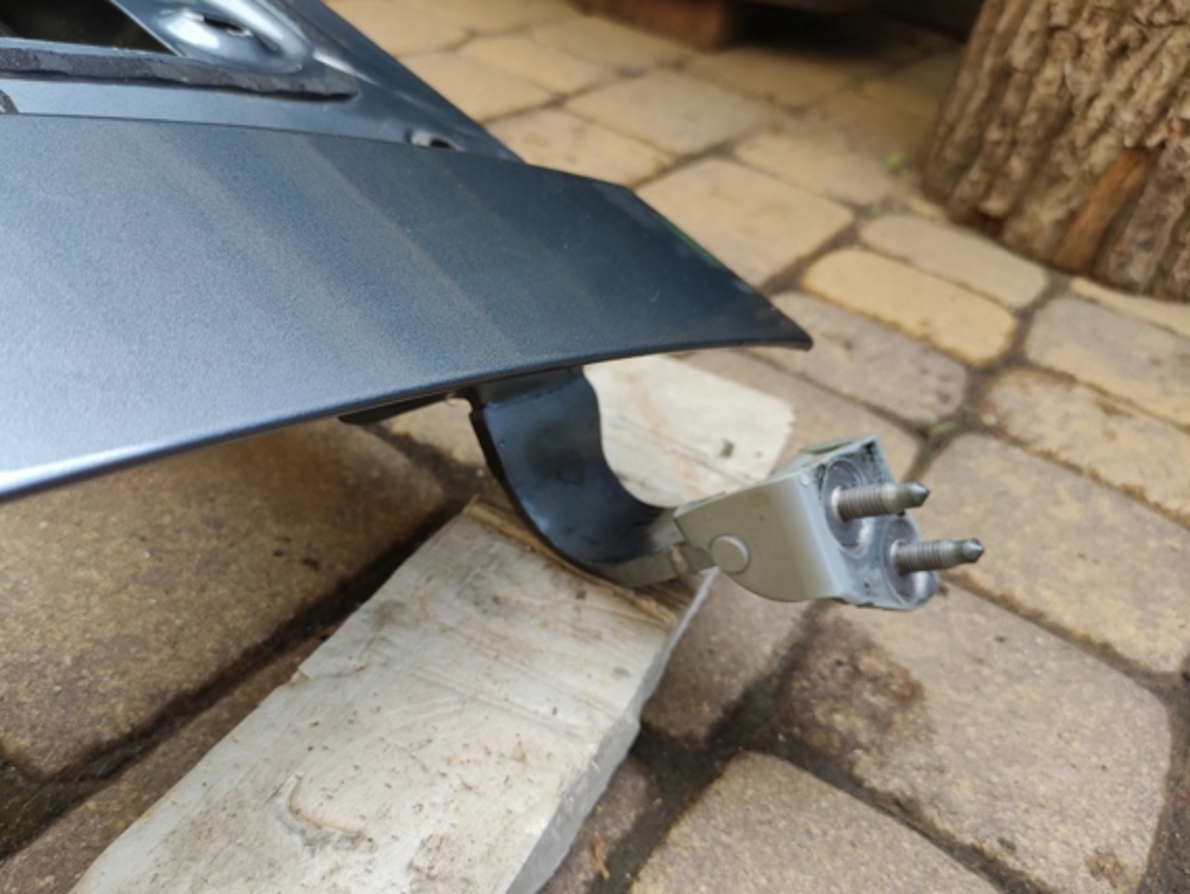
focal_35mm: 28
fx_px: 963
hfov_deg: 63.2
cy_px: 494
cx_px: 529
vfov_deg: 49.7
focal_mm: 5.43
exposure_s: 1/120
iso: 54
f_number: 1.89
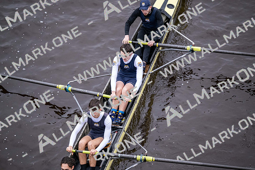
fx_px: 1417
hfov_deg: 10.3
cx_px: 128
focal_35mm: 200
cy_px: 85
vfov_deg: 6.9
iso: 3200
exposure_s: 1/2000
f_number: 2.8
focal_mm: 200
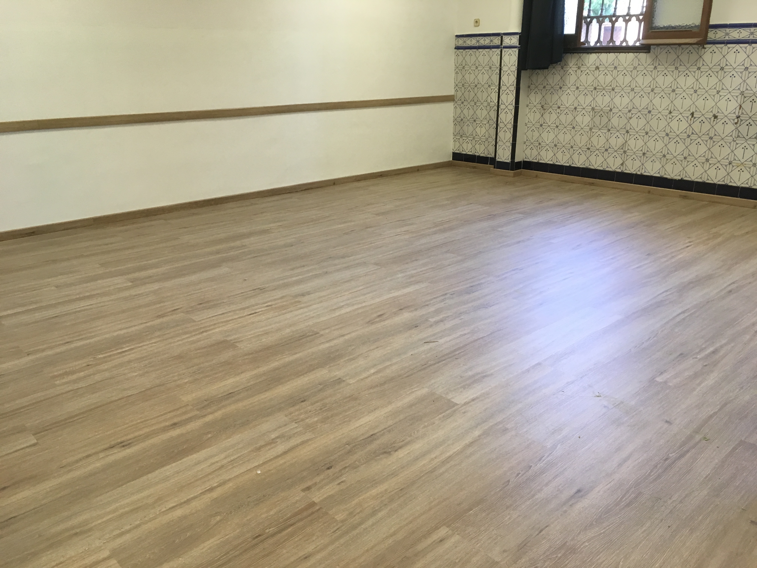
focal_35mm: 29
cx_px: 378
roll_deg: -0.2
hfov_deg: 61.7
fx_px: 634
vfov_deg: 48.2
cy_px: 284
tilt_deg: -19.5
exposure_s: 1/33
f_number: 2.2
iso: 50
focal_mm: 4.15
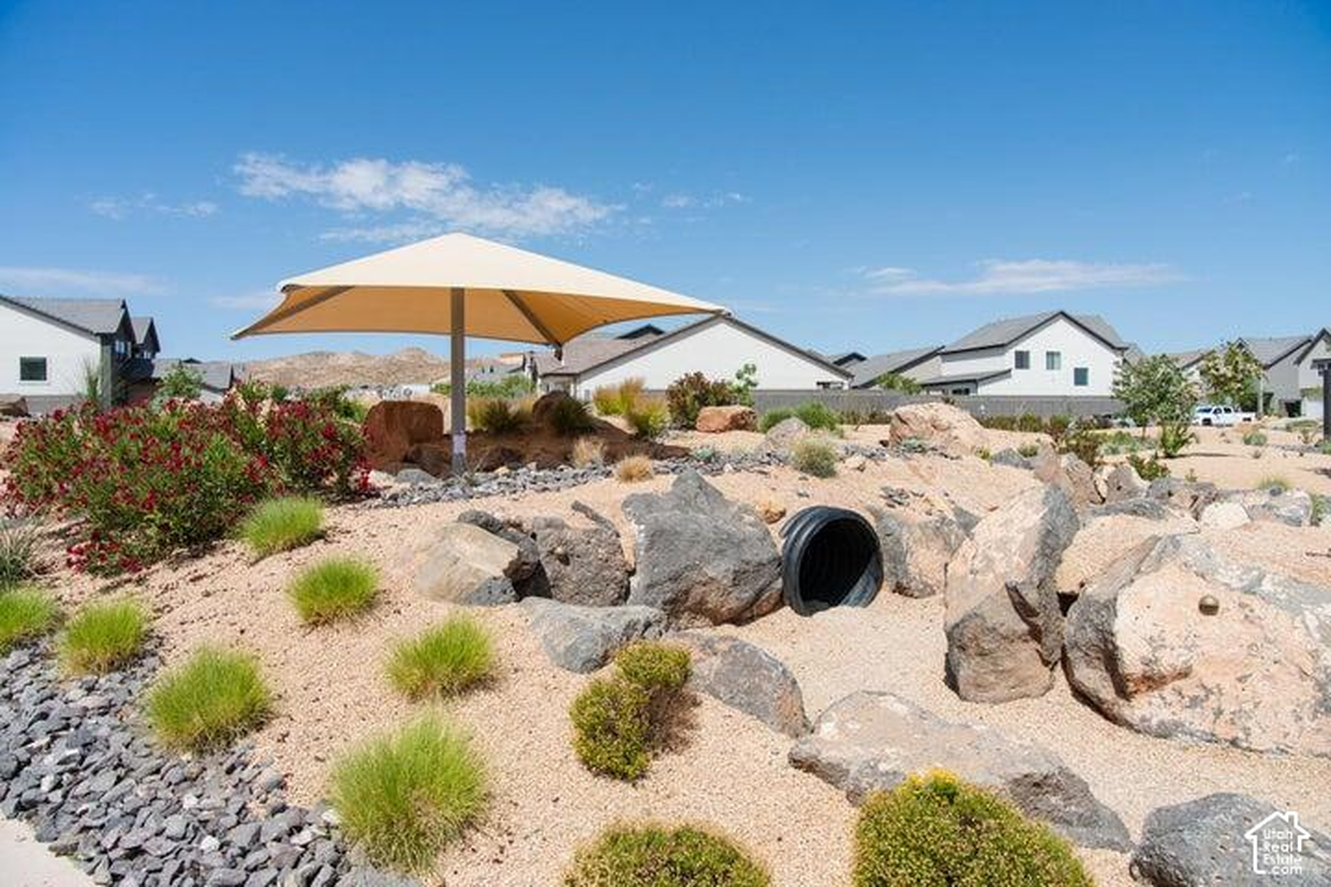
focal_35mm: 24
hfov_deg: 73.7
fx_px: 887
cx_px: 666
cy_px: 444
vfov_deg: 53.1
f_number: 5.6
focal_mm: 24
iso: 400
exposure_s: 1/4000
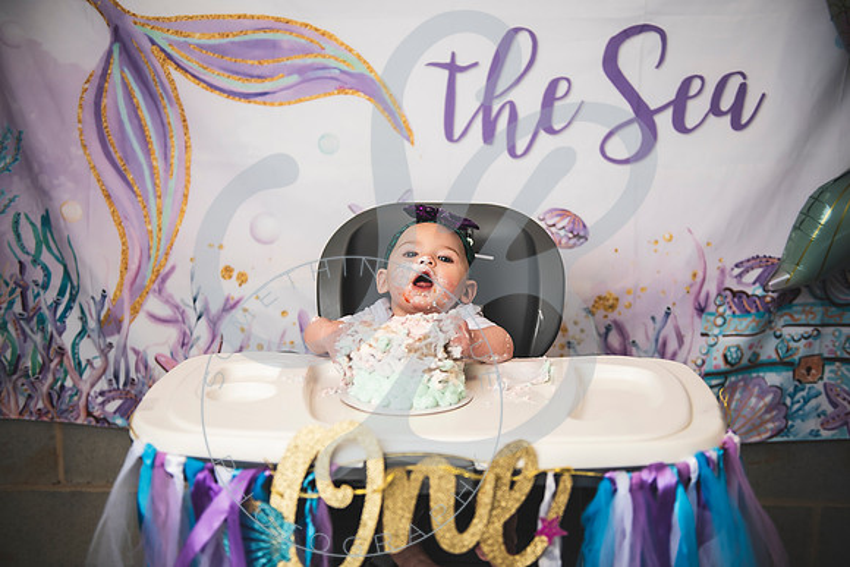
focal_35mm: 38
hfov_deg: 50.7
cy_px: 284
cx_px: 425
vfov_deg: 35.1
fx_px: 897
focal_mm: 38
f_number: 2.8
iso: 250
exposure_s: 1/160
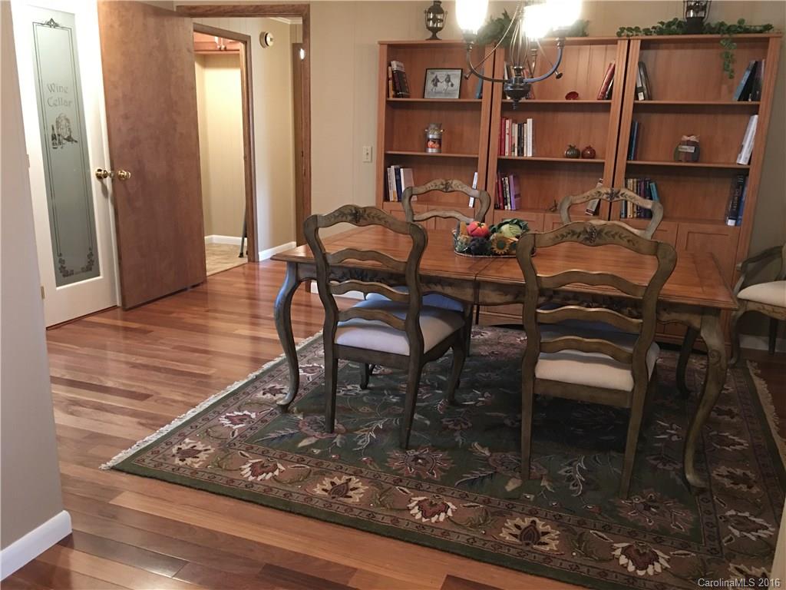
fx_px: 658
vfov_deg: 48.2
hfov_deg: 61.7
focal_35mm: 29
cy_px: 295
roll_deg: -2.6
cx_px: 393
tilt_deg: -12.8
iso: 64
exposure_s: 1/4
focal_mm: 4.15
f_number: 2.2
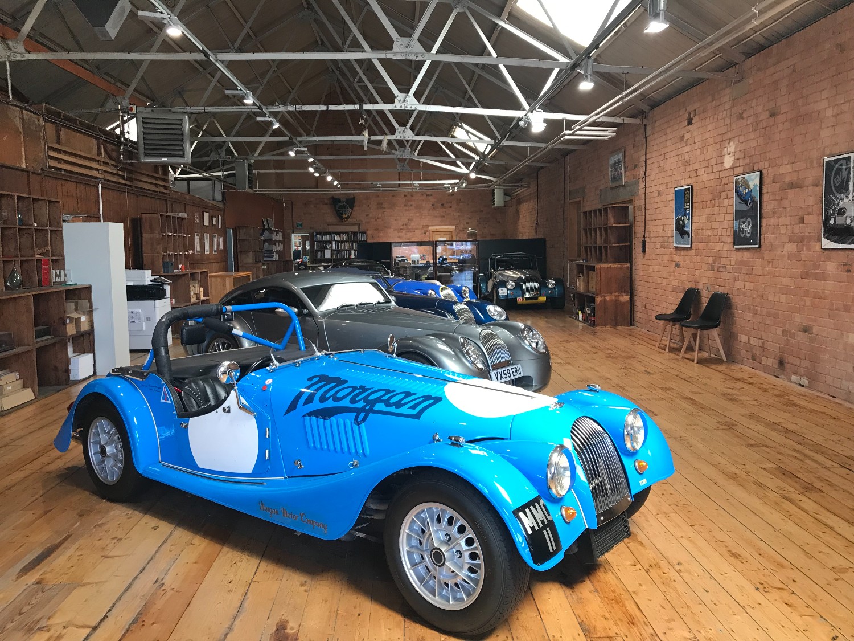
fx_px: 691
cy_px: 320
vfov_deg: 49.7
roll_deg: +1.3
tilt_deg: -3.8
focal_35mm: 28
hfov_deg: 63.4
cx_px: 427
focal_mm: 3.99
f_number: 1.8
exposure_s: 1/33
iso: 25
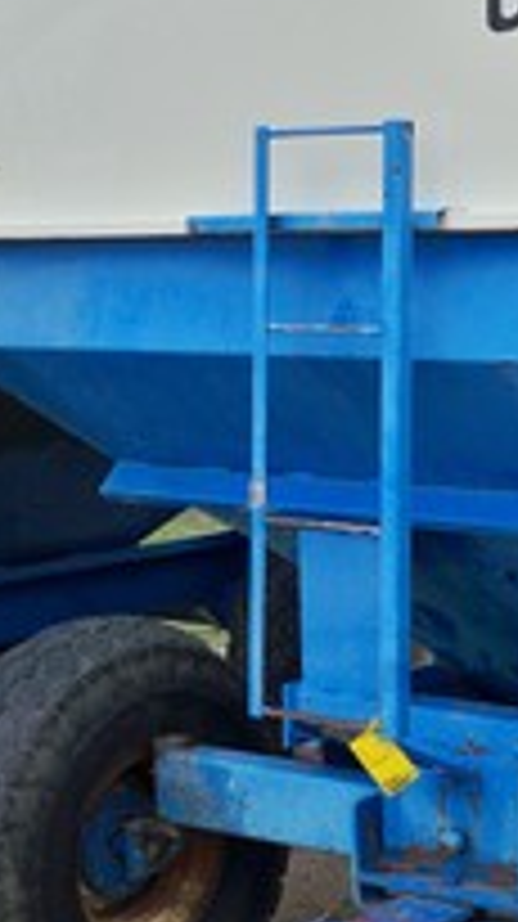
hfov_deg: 15.6
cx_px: 513
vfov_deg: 27.8
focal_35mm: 76
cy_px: 342
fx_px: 1860
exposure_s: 1/320
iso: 80
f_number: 3.1
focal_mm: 6.3
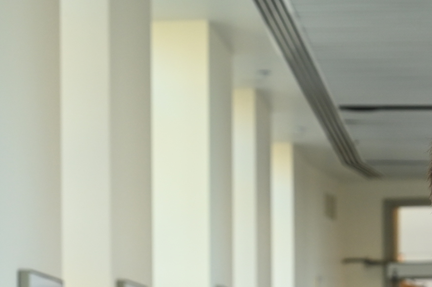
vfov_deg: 9.0
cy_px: 451
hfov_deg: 13.7
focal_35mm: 147
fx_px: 1763
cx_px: 445
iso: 800
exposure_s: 1/125
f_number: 5.6
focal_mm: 43
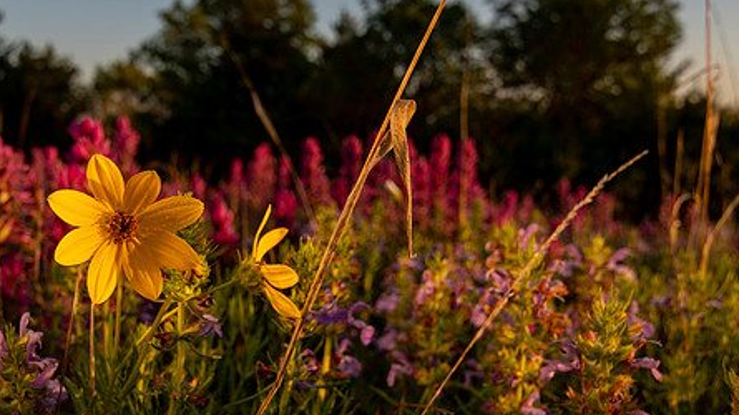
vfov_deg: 28.7
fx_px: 803
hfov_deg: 49.1
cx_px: 292
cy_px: 288
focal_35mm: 41
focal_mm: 20
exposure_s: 1/160
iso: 100
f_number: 8
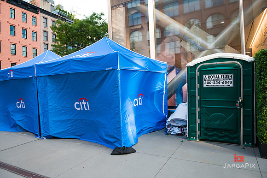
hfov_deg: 73.8
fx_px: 178
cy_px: 89
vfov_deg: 53.1
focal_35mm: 24
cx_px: 134
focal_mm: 24
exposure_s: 1/2000
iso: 1250
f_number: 3.2
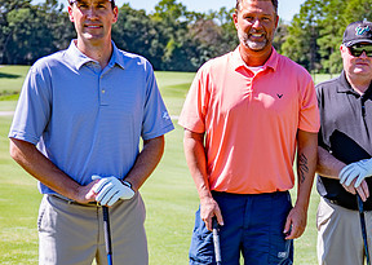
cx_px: 323
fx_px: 960
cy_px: 193
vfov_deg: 15.6
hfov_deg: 21.5
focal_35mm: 91
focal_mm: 40
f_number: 2.8
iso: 100
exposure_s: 1/1000
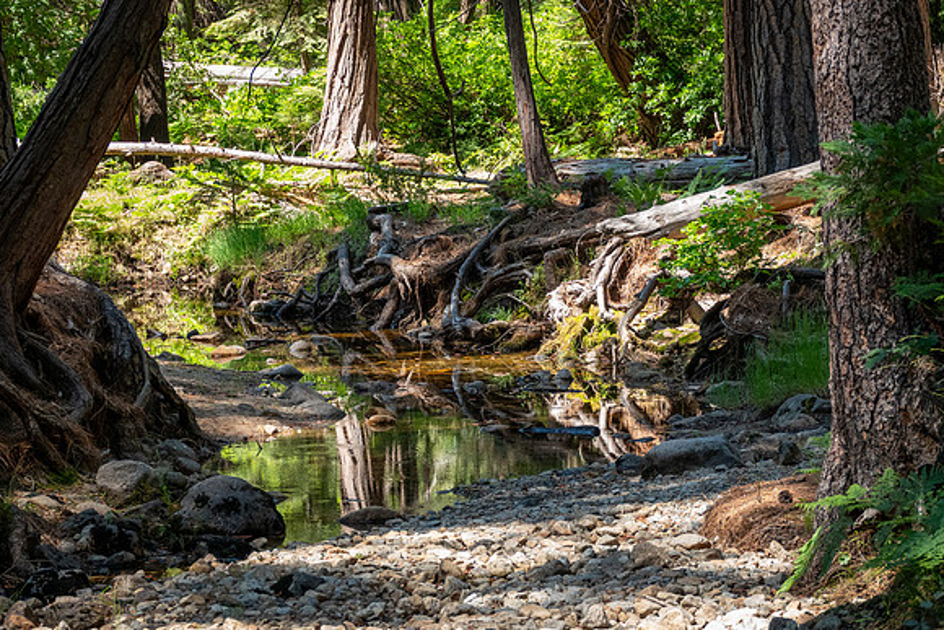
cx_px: 472
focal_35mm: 149
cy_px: 315
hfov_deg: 13.8
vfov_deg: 9.2
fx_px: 3909
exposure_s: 1/500
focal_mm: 52.82
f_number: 4
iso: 500
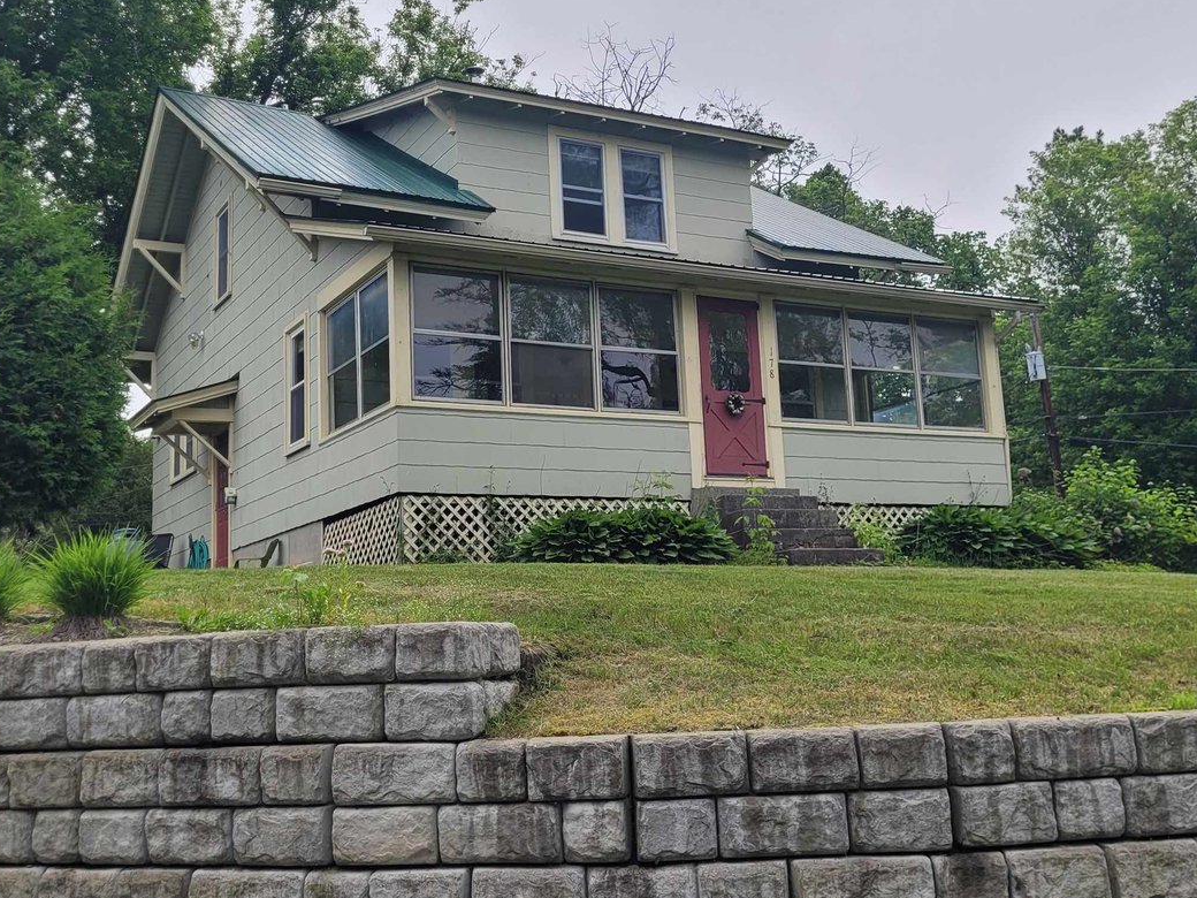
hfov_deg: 46.8
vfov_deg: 36.0
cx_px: 554
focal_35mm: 40
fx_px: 1383
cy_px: 427
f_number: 1.8
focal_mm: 5.4
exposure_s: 1/2544
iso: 40
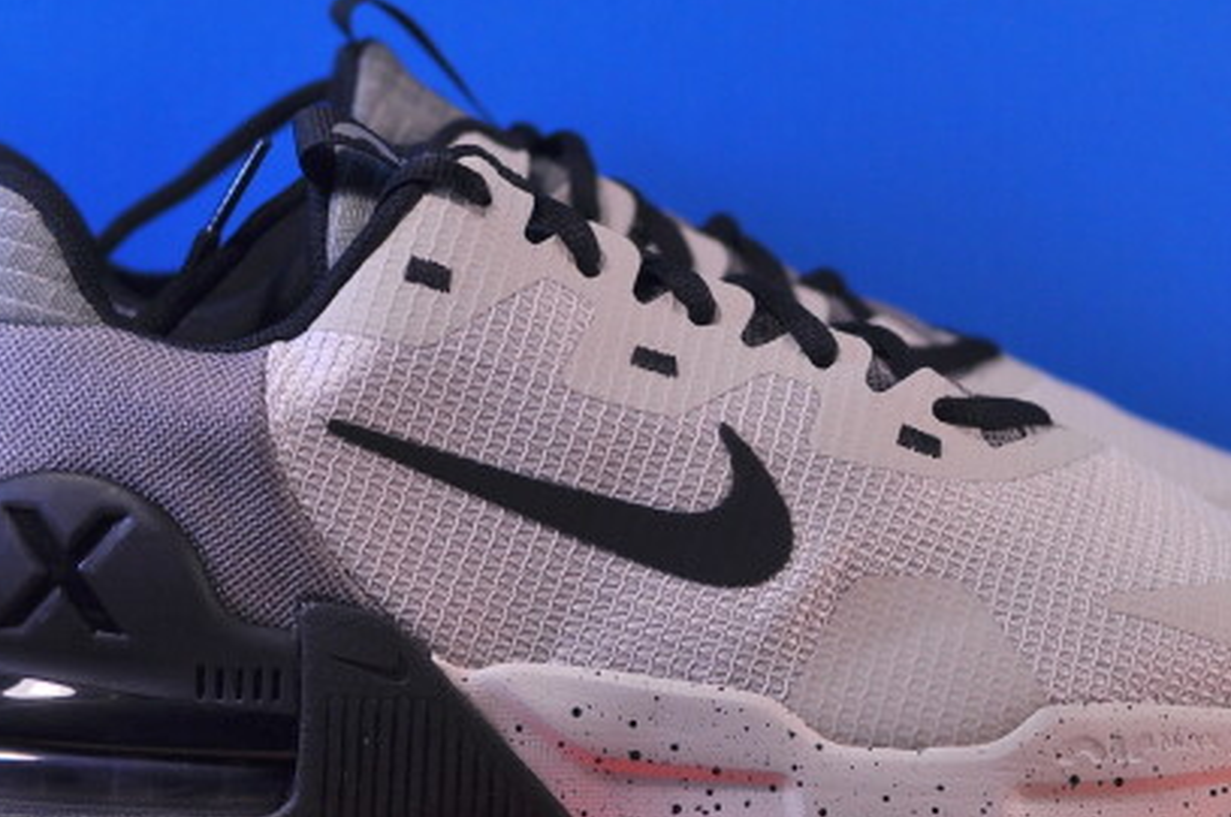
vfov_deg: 9.3
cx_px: 579
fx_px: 5021
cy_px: 318
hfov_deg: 14.0
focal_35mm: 147
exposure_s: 1/250
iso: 250
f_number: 3.2
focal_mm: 50
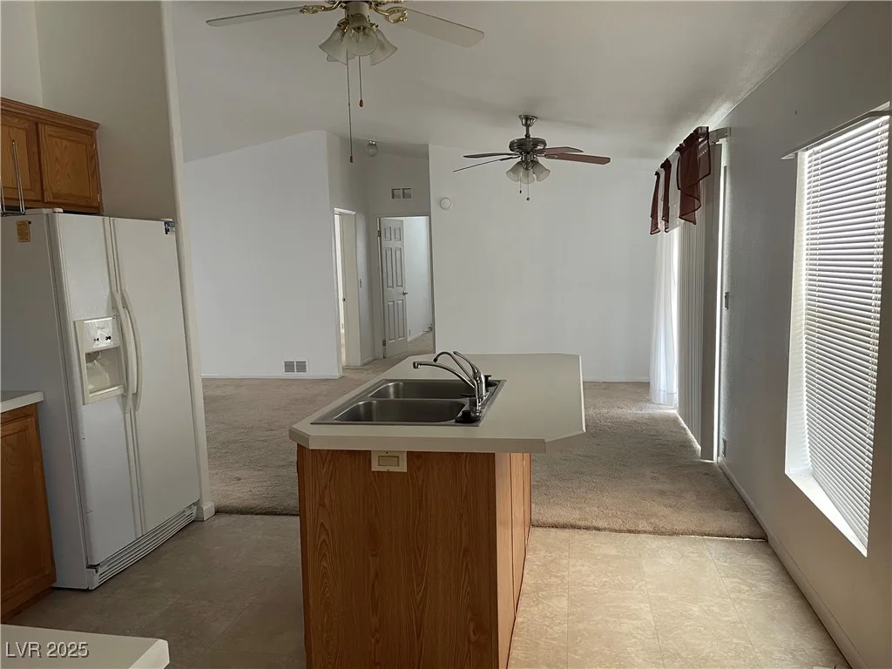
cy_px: 334
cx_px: 446
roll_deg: +1.2
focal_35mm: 25
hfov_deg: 69.4
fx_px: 644
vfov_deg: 54.9
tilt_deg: -7.9
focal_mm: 5.1
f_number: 1.6
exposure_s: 1/60
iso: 200
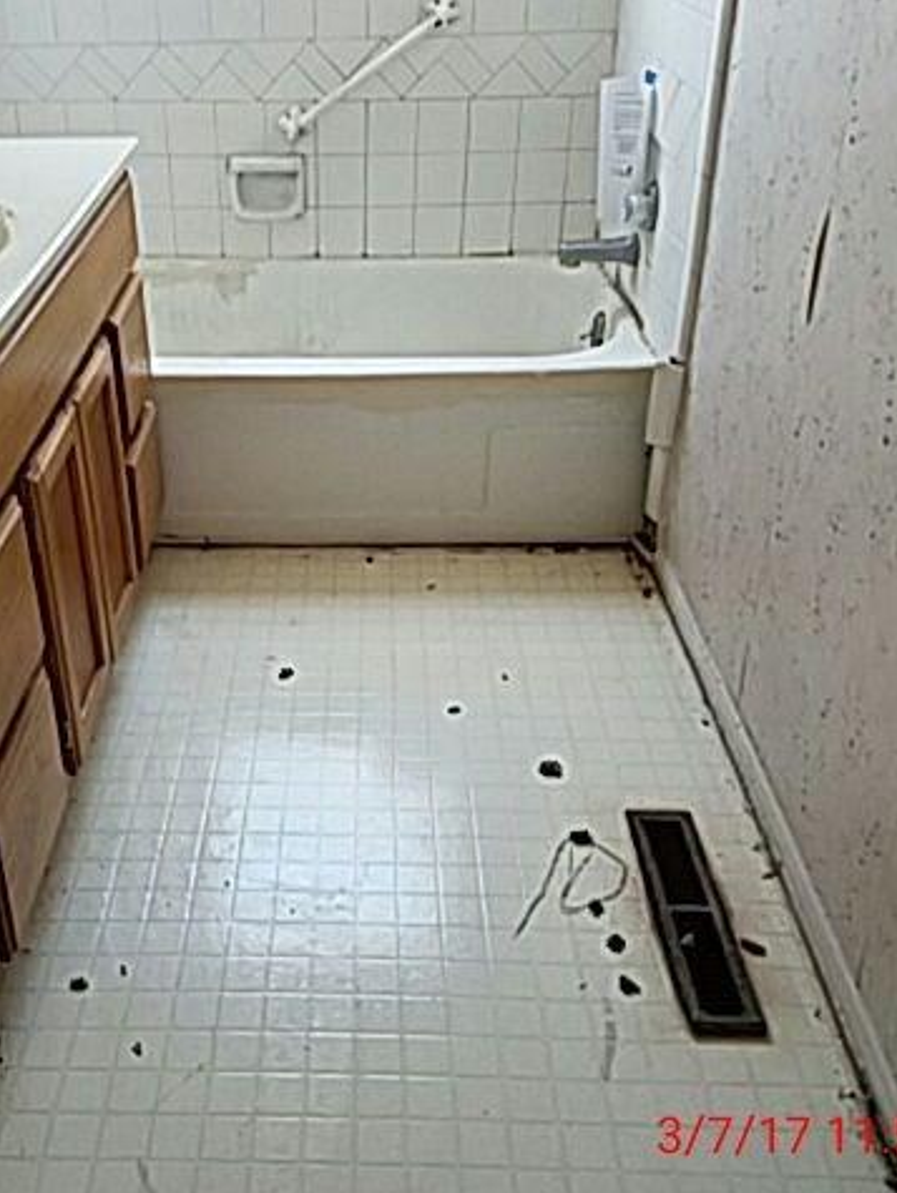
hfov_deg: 40.1
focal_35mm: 35
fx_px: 1208
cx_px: 279
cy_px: 595
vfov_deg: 52.6
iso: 160
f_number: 1.7
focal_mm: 4.2
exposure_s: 1/30
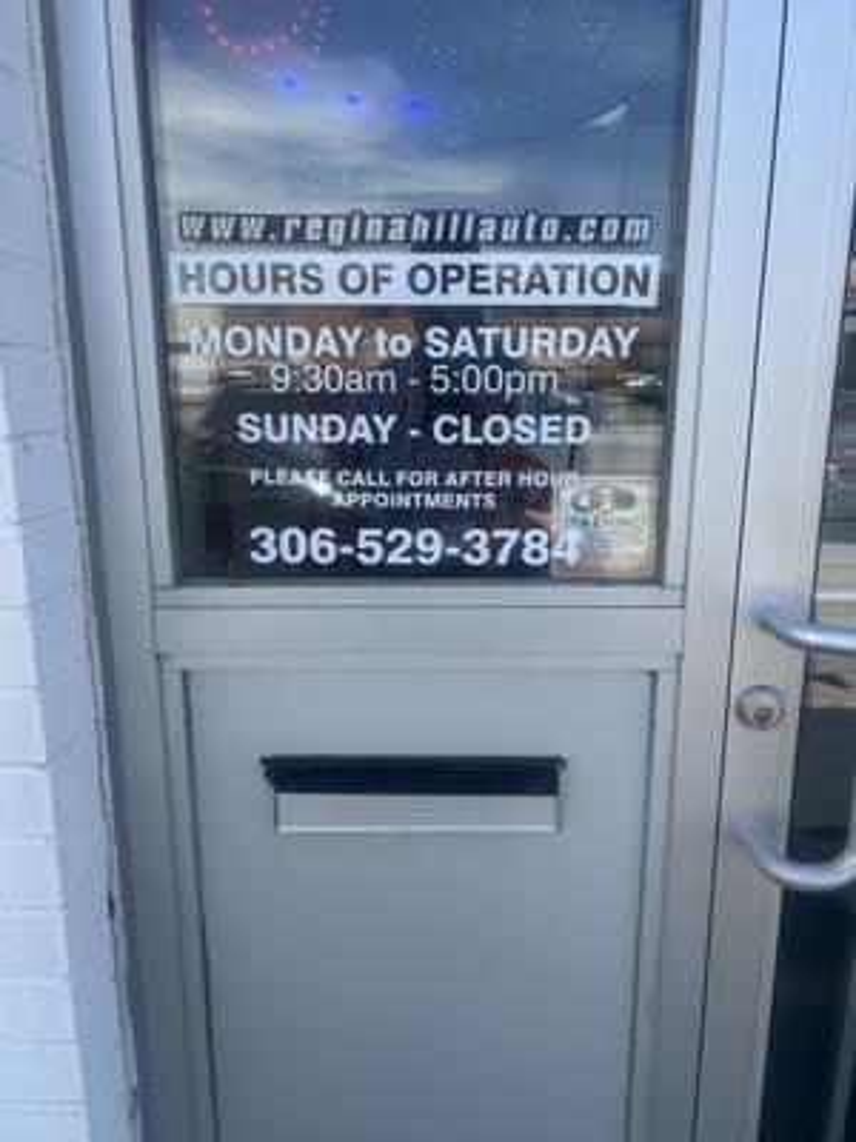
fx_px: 857
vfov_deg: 67.3
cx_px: 428
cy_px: 571
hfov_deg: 53.1
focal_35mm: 26
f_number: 1.5
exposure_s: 1/1553
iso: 50
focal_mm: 5.7
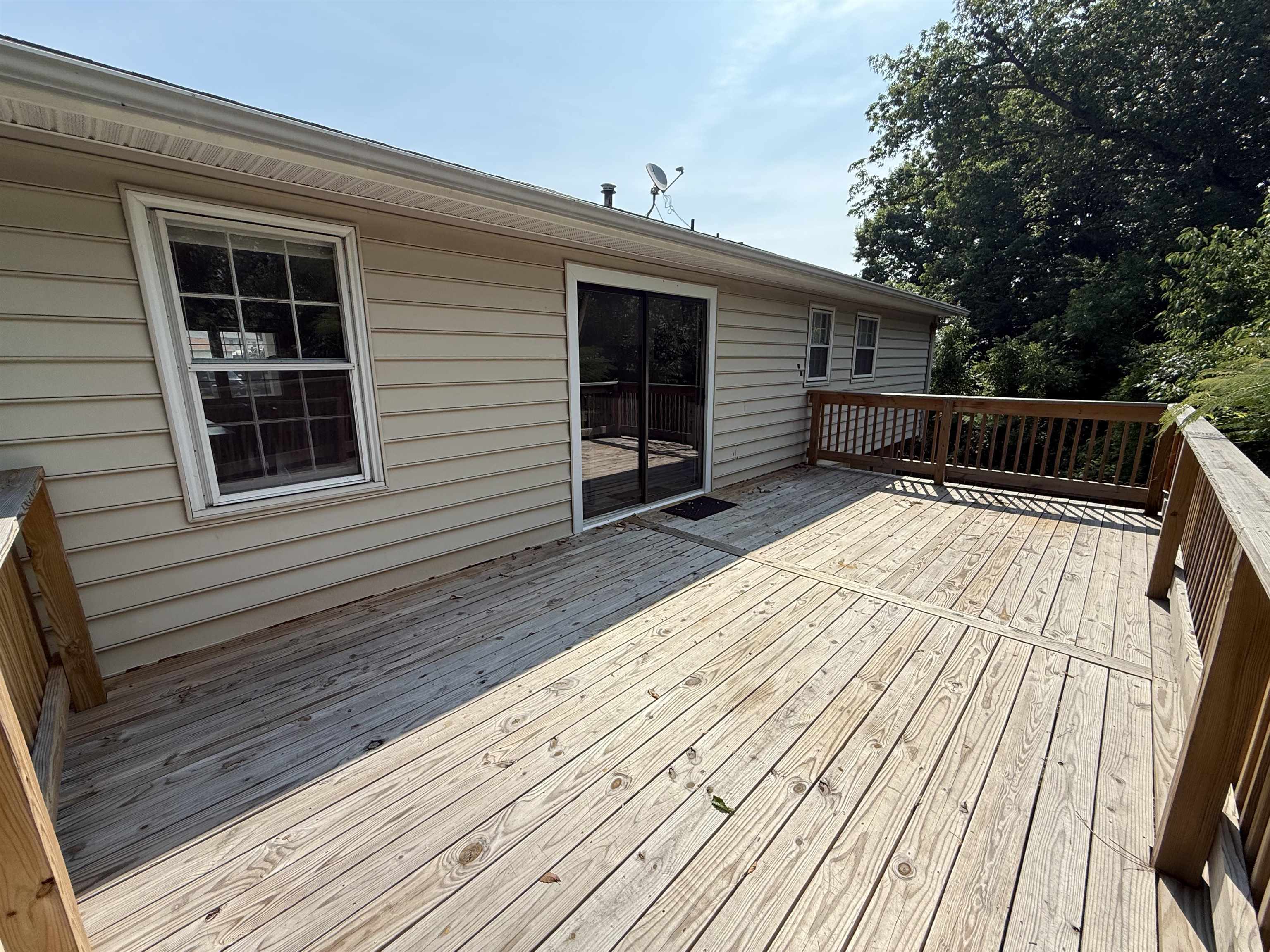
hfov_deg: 102.1
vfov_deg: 85.7
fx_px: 514
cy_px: 476
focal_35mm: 14
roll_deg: +0.3
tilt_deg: -12.4
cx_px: 635
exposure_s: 1/1901
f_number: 2.2
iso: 50
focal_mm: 2.22
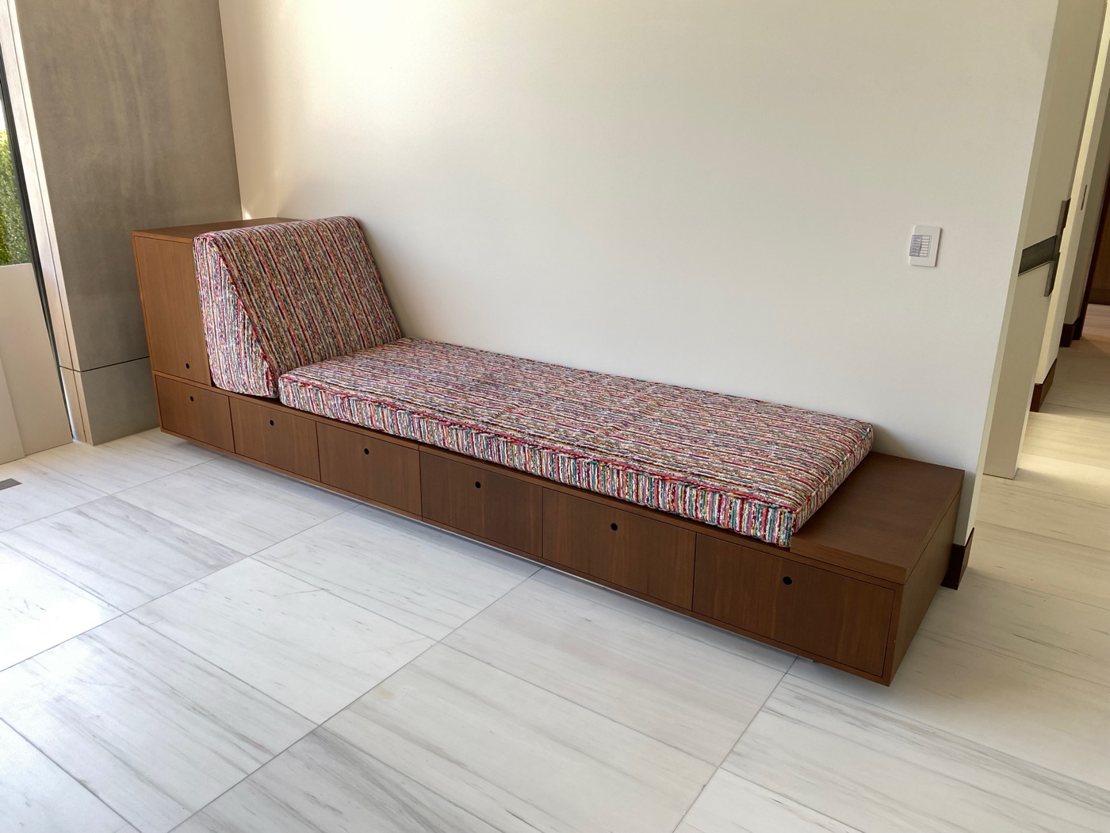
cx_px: 555
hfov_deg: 67.3
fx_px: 834
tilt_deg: -19.6
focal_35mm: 26
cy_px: 416
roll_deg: +0.1
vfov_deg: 53.1
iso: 80
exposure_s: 1/120
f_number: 1.8
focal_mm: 4.25
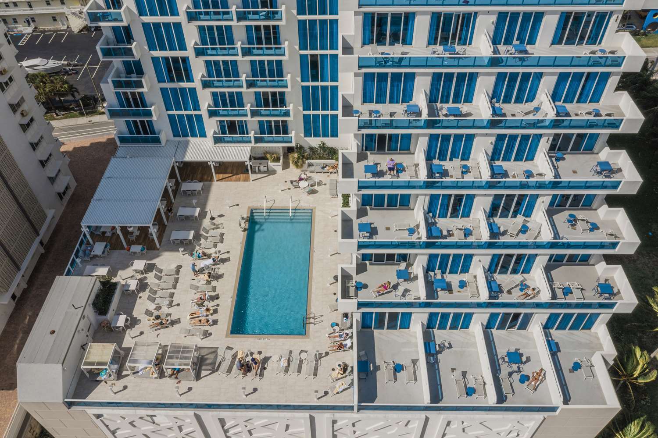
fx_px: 512
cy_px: 219
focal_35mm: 28
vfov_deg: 46.4
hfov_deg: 65.5
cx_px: 329
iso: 100
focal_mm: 10.26
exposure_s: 1/500
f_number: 9
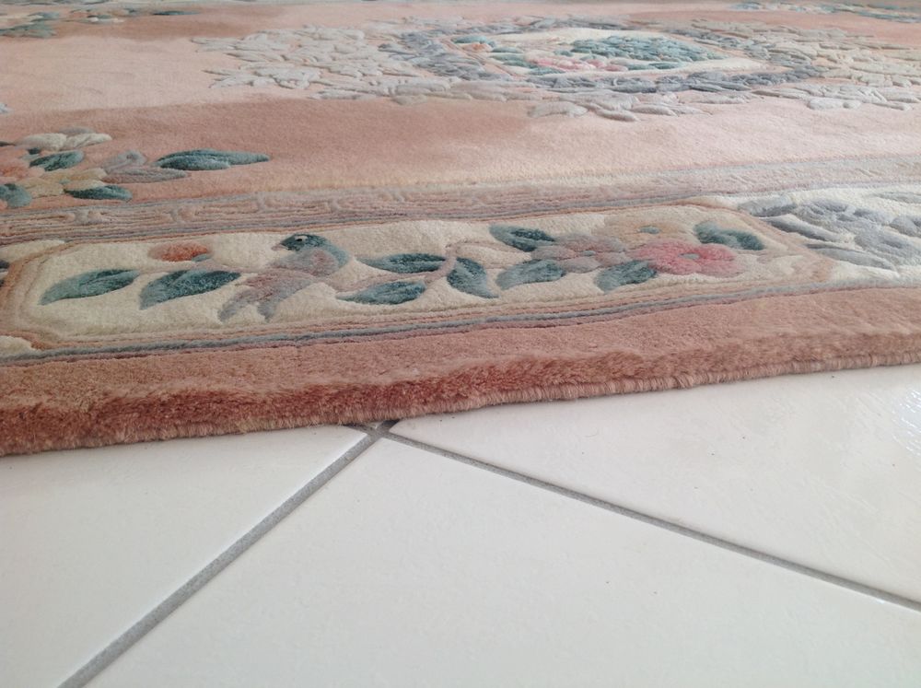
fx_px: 930
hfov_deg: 52.7
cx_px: 460
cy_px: 344
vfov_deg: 40.6
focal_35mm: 35
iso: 50
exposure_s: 1/30
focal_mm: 4.28
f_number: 2.4
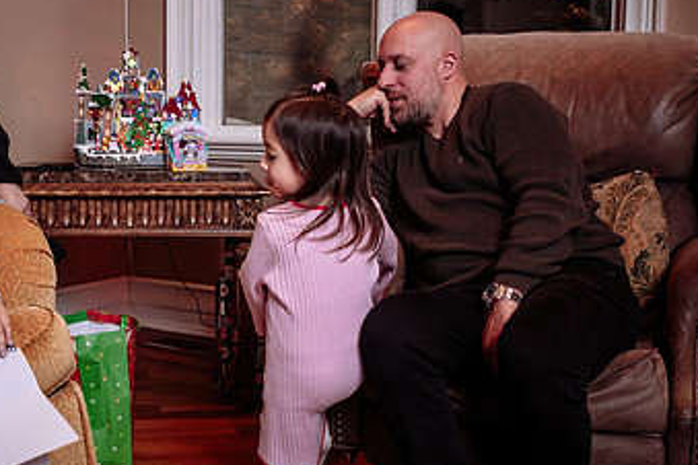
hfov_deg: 37.4
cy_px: 248
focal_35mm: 51
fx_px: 989
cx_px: 134
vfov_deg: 26.5
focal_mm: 28
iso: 500
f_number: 4.5
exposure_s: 1/200
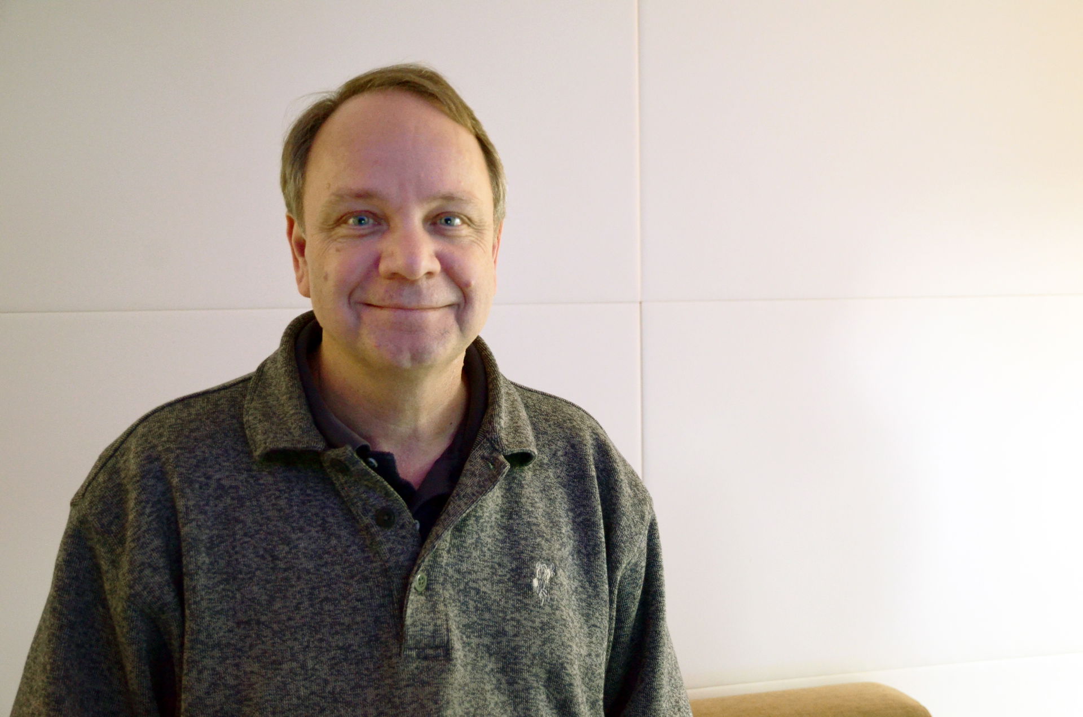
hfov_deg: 49.6
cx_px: 542
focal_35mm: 39
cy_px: 358
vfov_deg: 34.1
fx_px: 1171
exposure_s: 1/50
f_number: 4.2
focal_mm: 26
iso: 2500
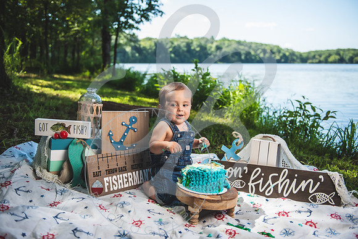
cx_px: 175
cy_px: 119
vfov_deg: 37.4
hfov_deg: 53.8
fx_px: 352
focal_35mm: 35
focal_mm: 34
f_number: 2.8
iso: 100
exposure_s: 1/640
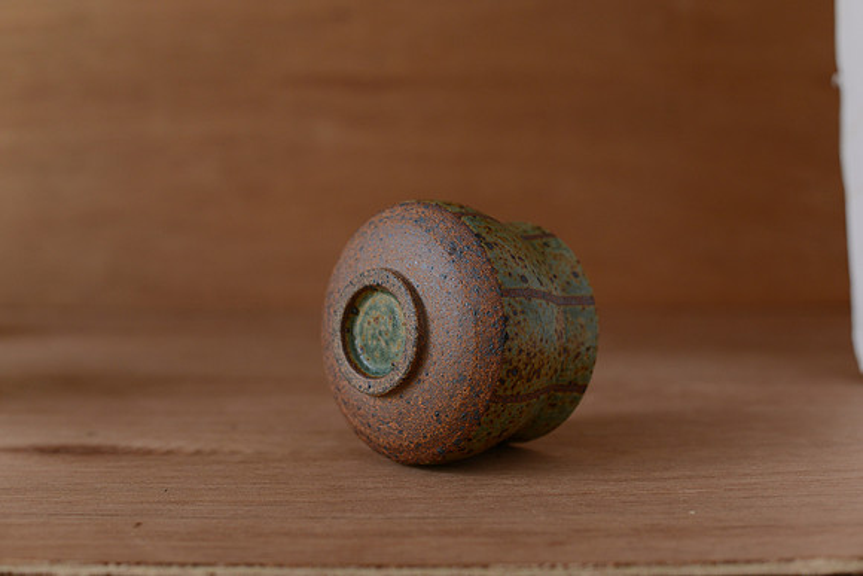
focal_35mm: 50
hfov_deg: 39.6
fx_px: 1199
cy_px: 288
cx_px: 432
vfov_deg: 27.0
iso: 640
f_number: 4
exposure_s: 1/100
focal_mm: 50
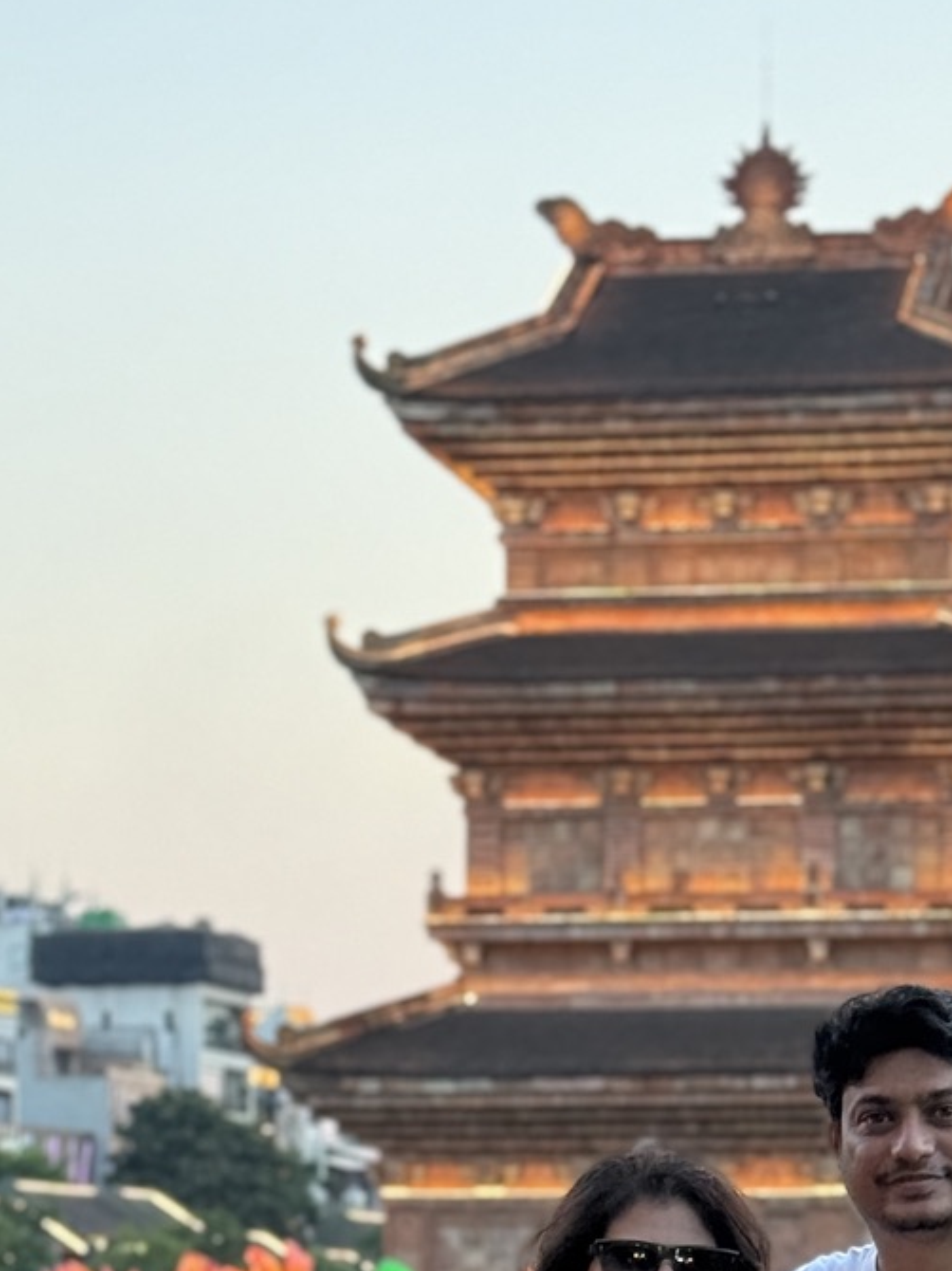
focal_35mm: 129
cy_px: 1438
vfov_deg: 14.9
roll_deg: -0.6
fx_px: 4733
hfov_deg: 11.4
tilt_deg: -0.6
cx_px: 760
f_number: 1.78
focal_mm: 6.76
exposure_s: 1/235
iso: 100
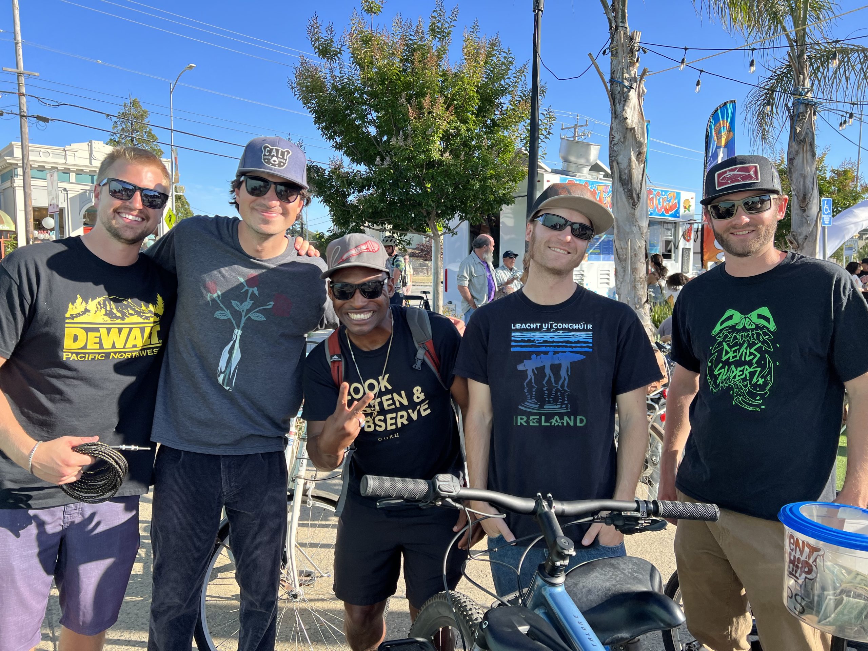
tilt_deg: -7.5
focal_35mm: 26
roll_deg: -0.2
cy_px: 326
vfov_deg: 53.1
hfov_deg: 67.3
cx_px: 434
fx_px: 652
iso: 50
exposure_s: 1/1377
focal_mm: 5.7
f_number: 1.5
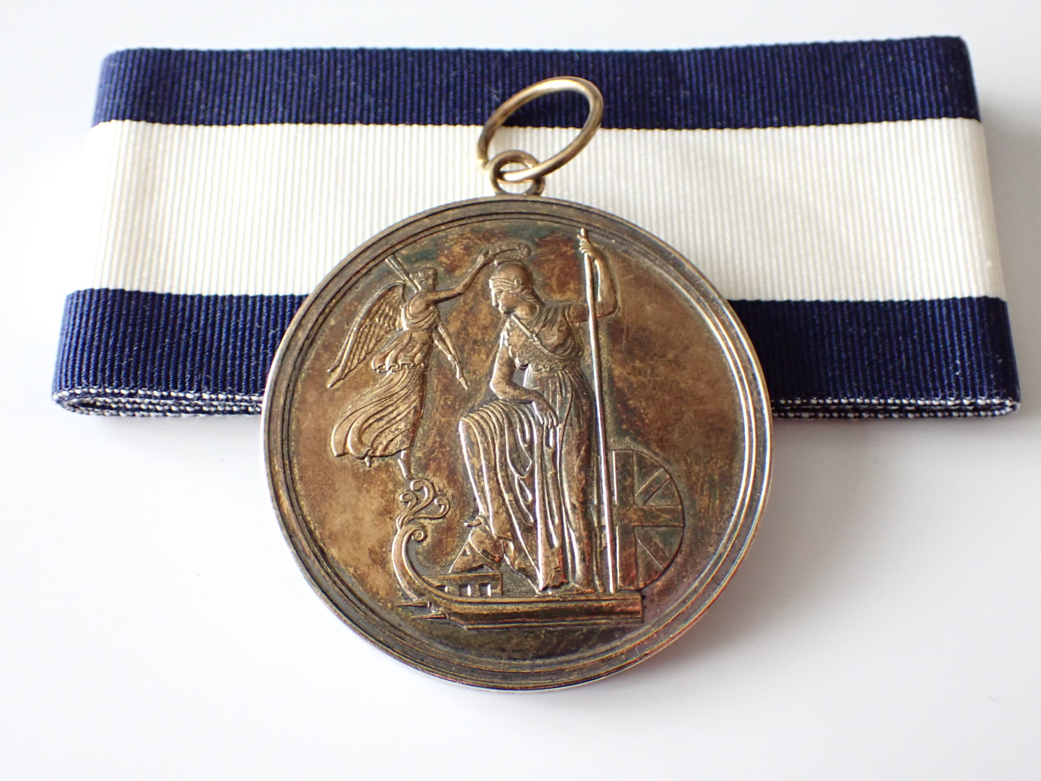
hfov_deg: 42.9
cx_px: 520
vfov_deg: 32.9
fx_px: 1323
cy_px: 390
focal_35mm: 44
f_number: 2.9
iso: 800
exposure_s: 1/40
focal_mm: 7.84
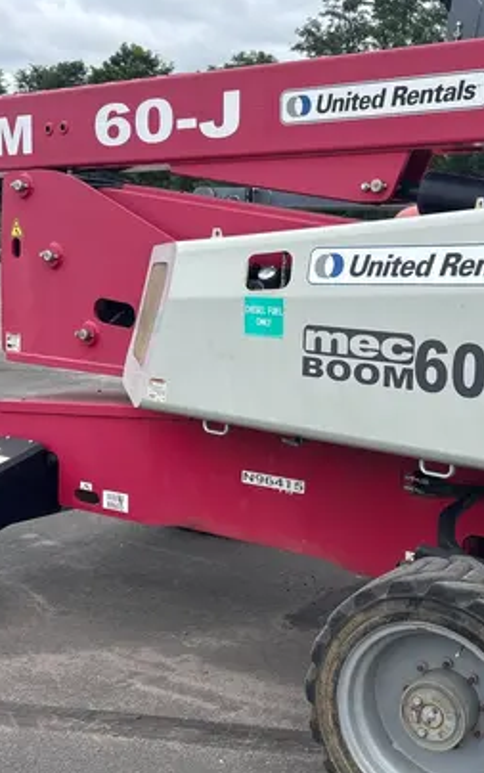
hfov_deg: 25.7
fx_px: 1054
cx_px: 323
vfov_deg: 40.2
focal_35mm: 50
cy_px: 437
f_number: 1.6
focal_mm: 5.96
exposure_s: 1/1080
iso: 50
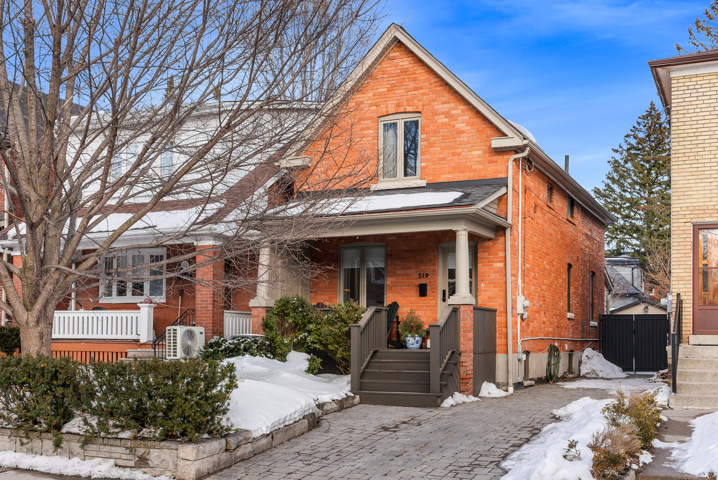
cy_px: 240
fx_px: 778
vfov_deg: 34.3
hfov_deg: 49.5
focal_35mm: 39
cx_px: 359
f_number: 8
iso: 80
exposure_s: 1/80
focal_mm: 39
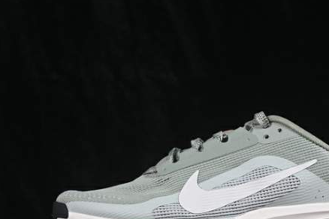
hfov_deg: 16.3
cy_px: 155
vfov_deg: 11.0
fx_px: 1142
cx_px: 236
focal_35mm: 125
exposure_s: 1/80
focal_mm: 50
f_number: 8
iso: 160
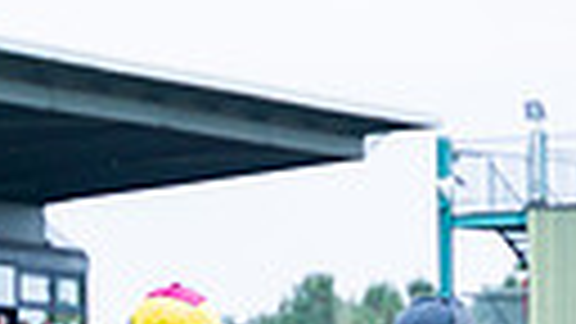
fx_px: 7316
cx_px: 234
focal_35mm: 479
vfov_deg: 2.5
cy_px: 662
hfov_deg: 4.5
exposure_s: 1/1000
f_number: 4
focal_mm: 99
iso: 500
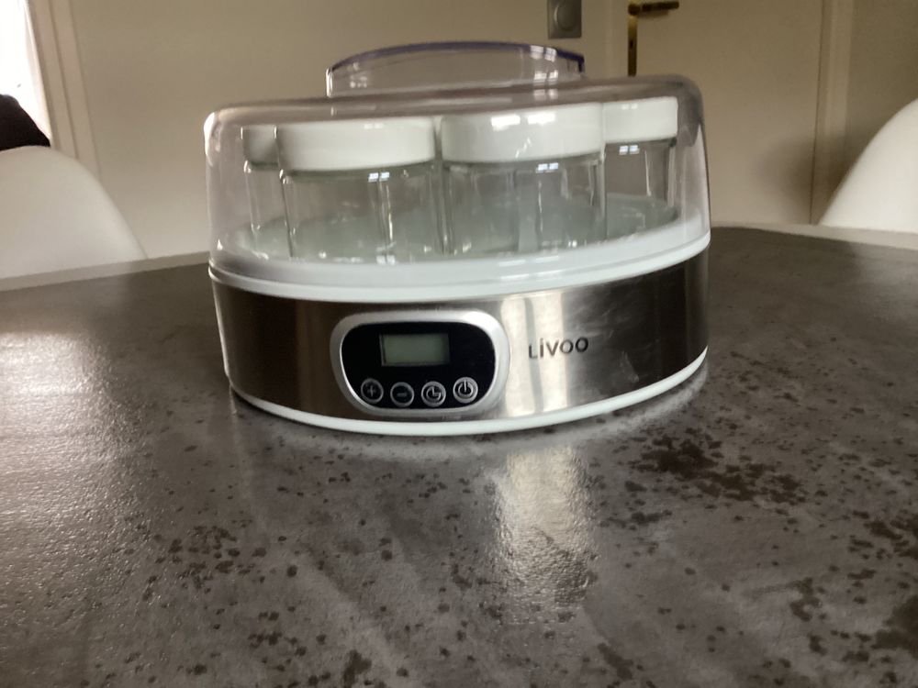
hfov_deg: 58.4
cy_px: 344
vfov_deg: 45.4
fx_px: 822
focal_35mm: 31
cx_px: 459
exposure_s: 1/30
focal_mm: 3.3
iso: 400
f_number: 2.4
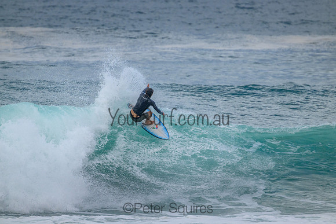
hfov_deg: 2.6
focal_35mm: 800
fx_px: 7468
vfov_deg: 1.7
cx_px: 168
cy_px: 112
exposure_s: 1/2000
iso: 1000
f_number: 11
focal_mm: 800
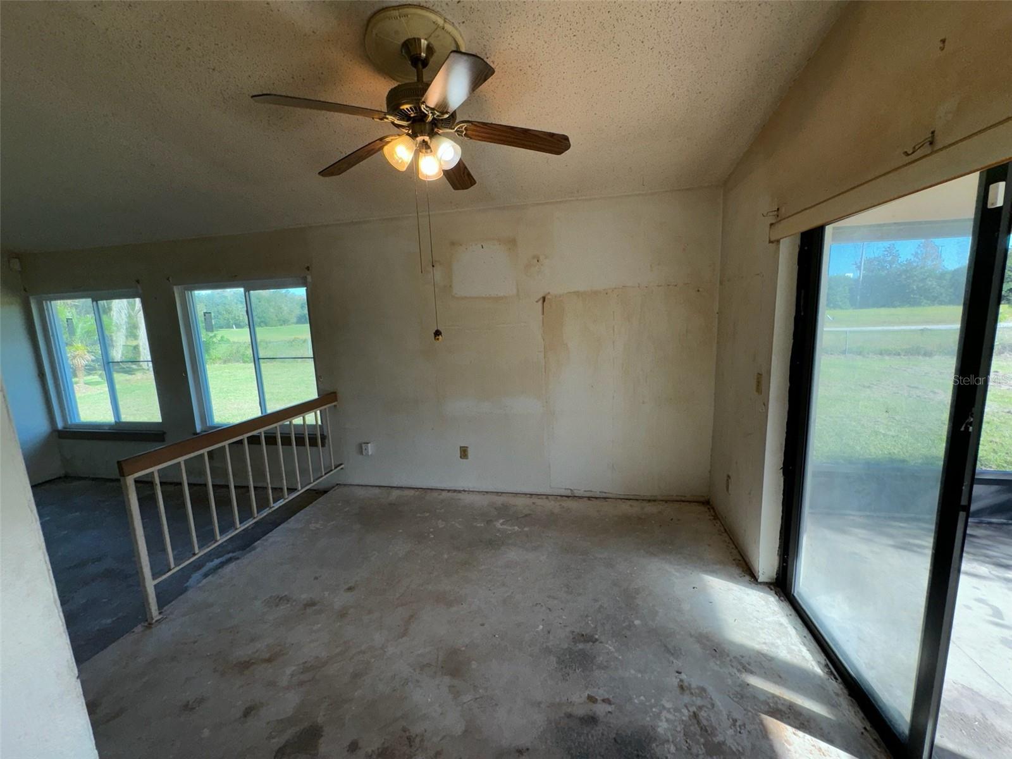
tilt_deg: -10.0
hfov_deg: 102.1
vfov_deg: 85.7
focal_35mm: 14
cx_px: 506
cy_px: 380
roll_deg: +1.6
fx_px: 409
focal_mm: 2.22
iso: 32
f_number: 2.2
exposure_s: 1/185
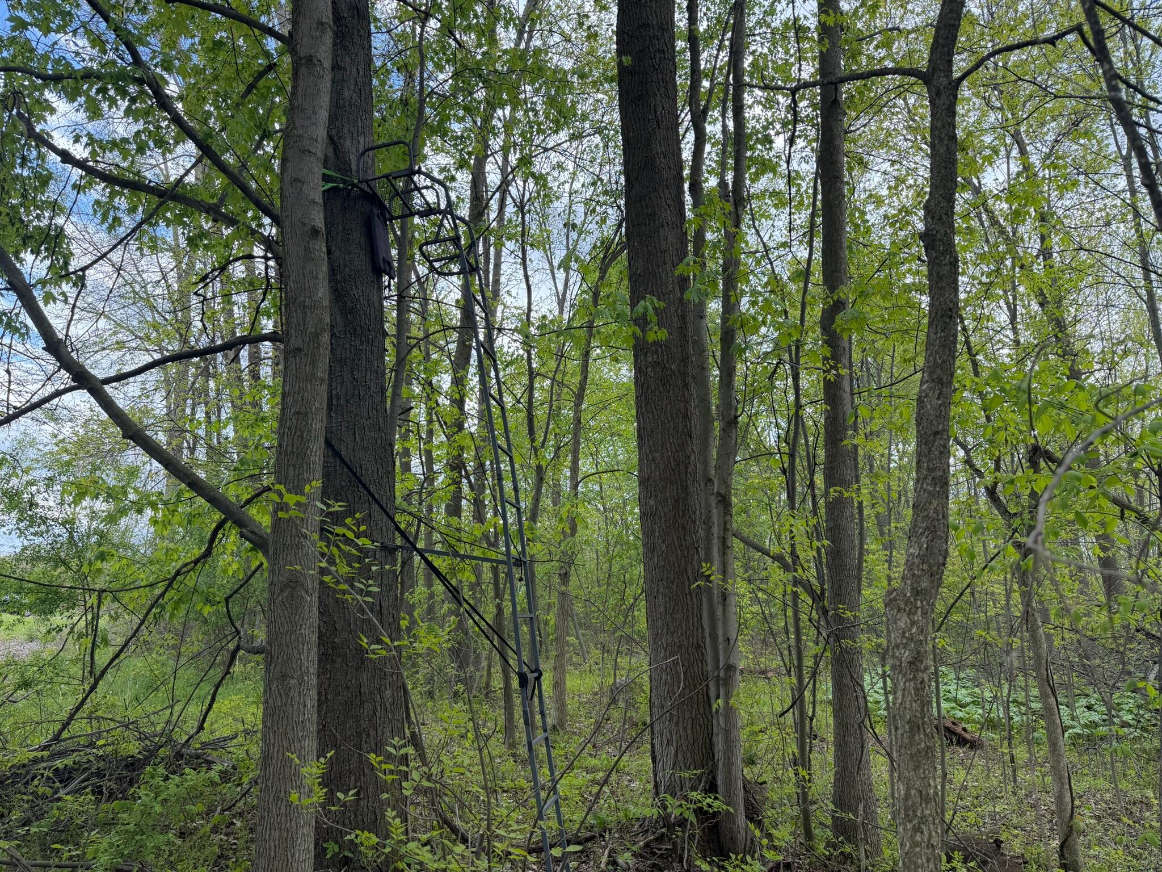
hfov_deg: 71.6
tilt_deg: +12.6
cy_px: 436
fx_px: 806
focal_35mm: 24
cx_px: 581
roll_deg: -2.3
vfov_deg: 56.8
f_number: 1.78
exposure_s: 1/1250
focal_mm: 6.76
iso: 100
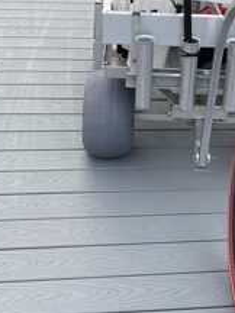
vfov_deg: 25.3
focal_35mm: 77
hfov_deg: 18.8
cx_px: 212
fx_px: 697
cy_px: 114
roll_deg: -6.2
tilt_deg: -25.7
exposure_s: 1/635
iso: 32
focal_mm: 5.1
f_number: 1.6
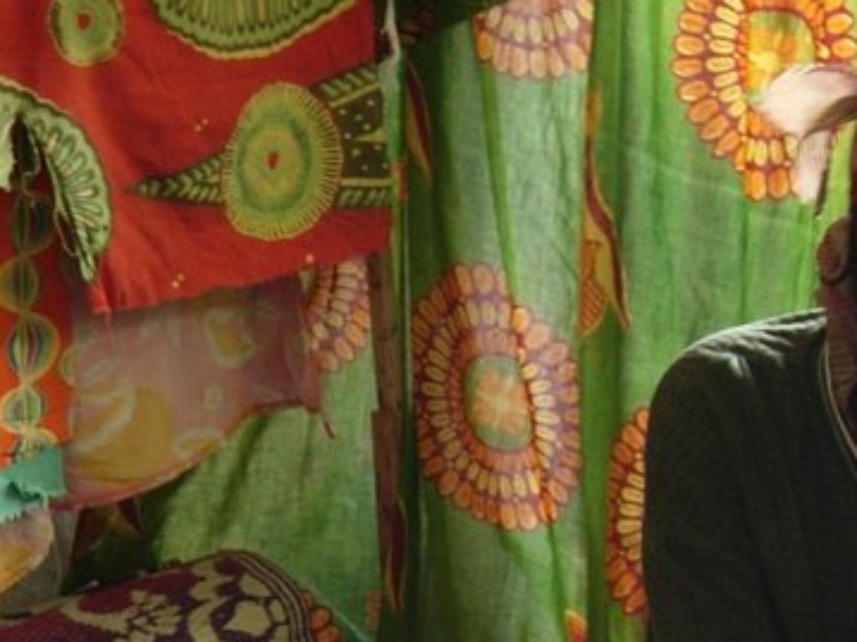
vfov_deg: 12.4
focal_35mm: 117
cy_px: 742
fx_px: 2896
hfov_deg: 16.8
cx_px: 411
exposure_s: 1/4
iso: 115
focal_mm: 8.5
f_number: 2.9
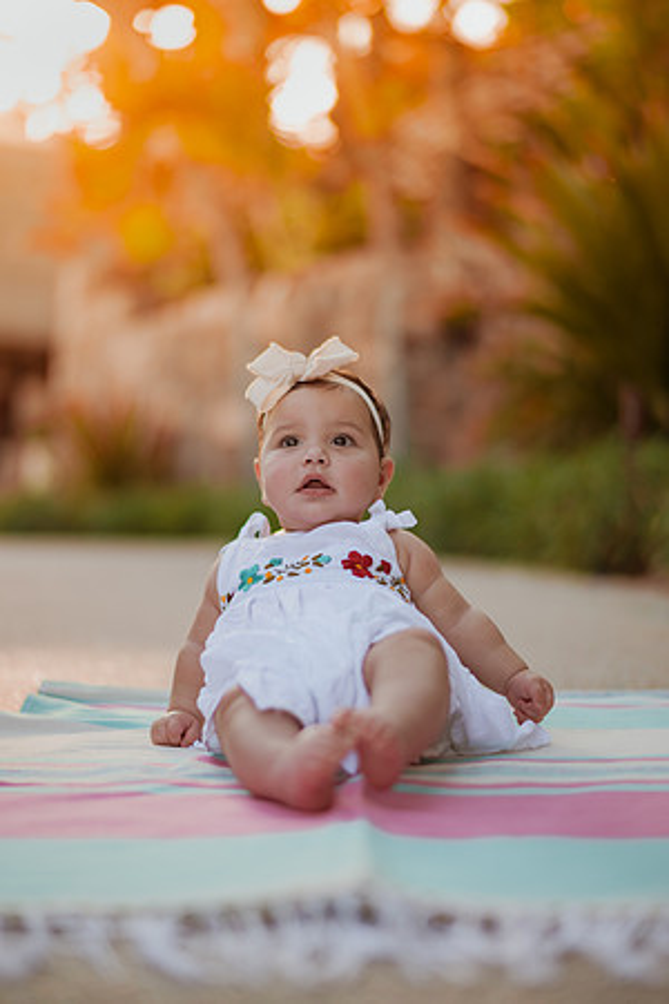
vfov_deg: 34.5
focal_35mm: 58
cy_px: 502
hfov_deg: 23.4
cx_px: 334
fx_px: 1617
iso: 125
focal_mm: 58
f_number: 1.4
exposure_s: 1/1000
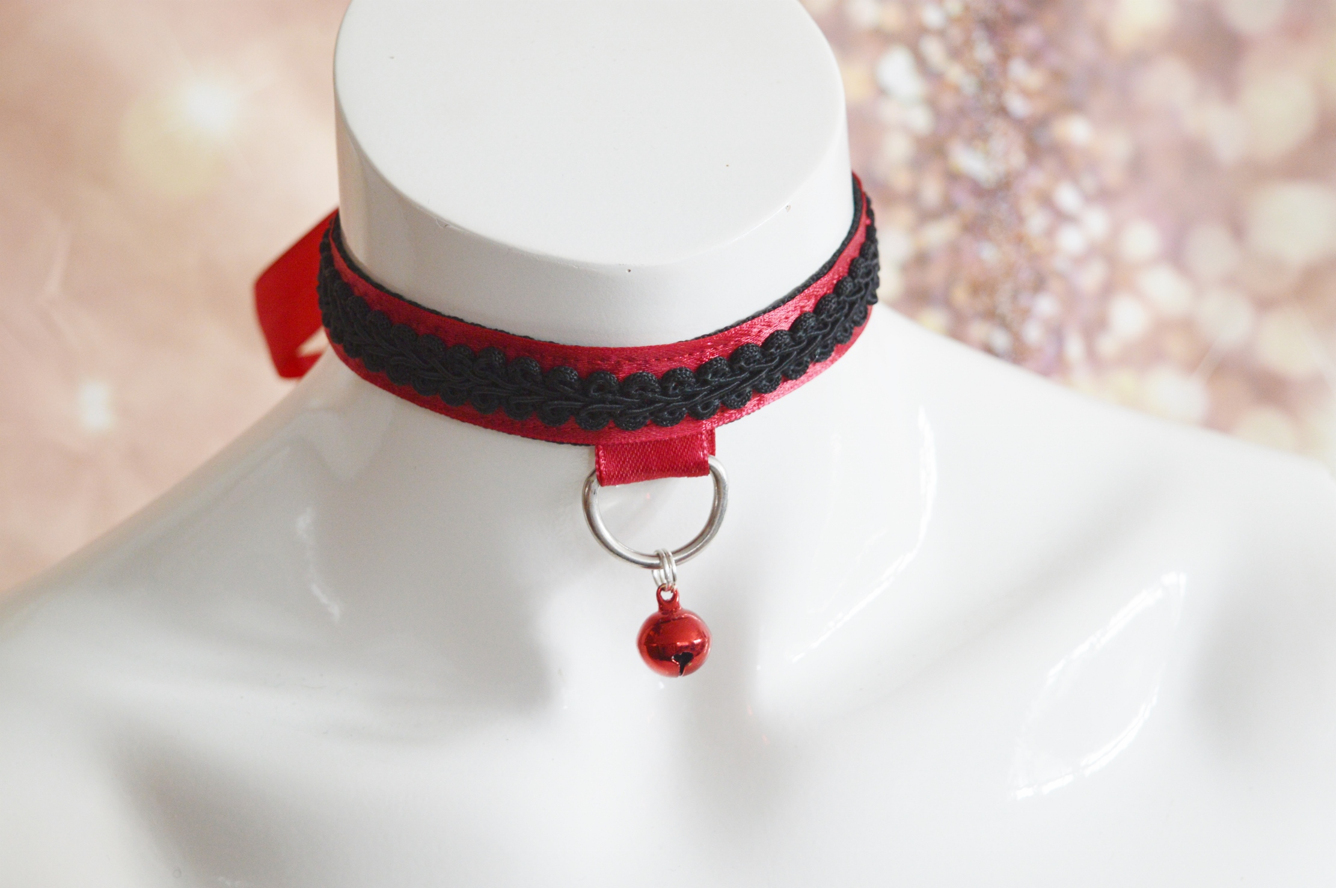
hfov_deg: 29.3
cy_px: 444
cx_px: 668
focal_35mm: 69
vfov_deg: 19.7
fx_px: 2558
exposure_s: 1/80
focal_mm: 46
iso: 560
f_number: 5
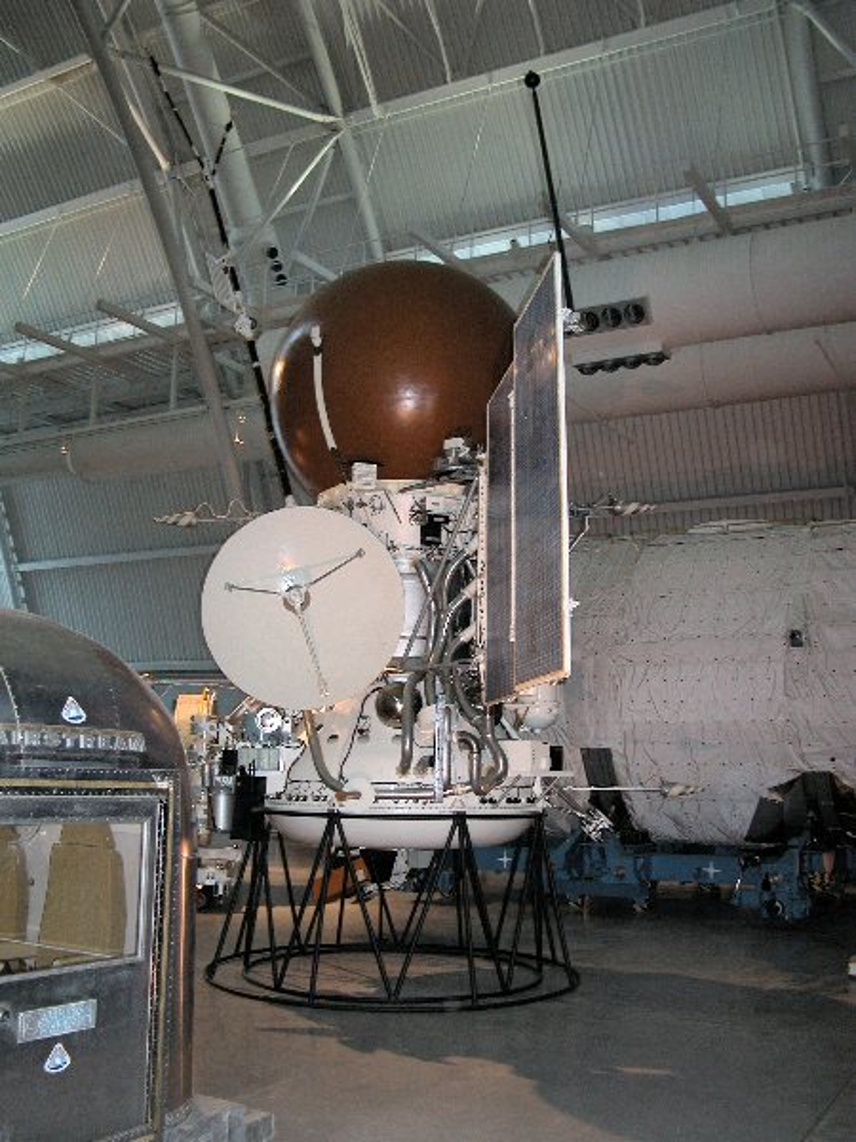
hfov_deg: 40.7
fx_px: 1154
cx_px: 428
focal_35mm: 35
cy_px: 571
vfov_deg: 52.6
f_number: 2.8
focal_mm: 9
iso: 200
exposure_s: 1/60
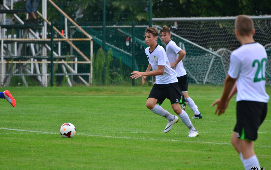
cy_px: 86
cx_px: 135
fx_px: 3390
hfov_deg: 4.6
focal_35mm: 459
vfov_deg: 2.9
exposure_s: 1/500
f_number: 5.6
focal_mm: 300
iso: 250
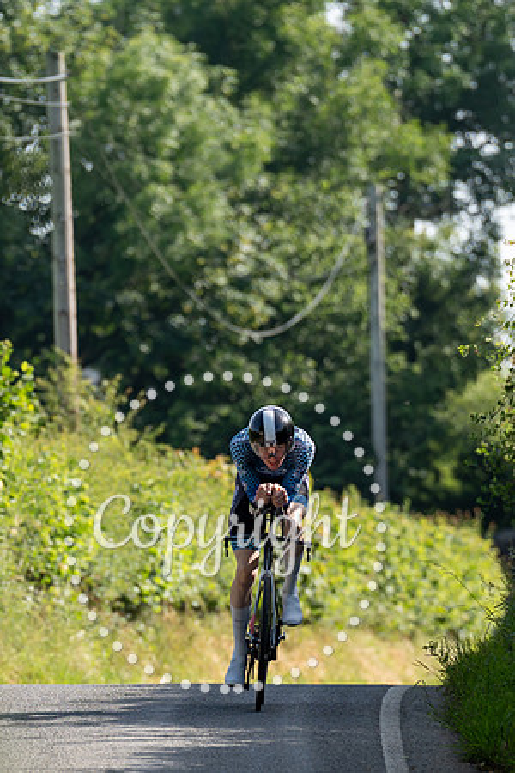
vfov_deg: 4.3
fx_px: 10193
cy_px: 601
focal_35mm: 475
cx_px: 252
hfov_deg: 2.9
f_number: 3.5
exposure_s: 1/800
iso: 200
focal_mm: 200
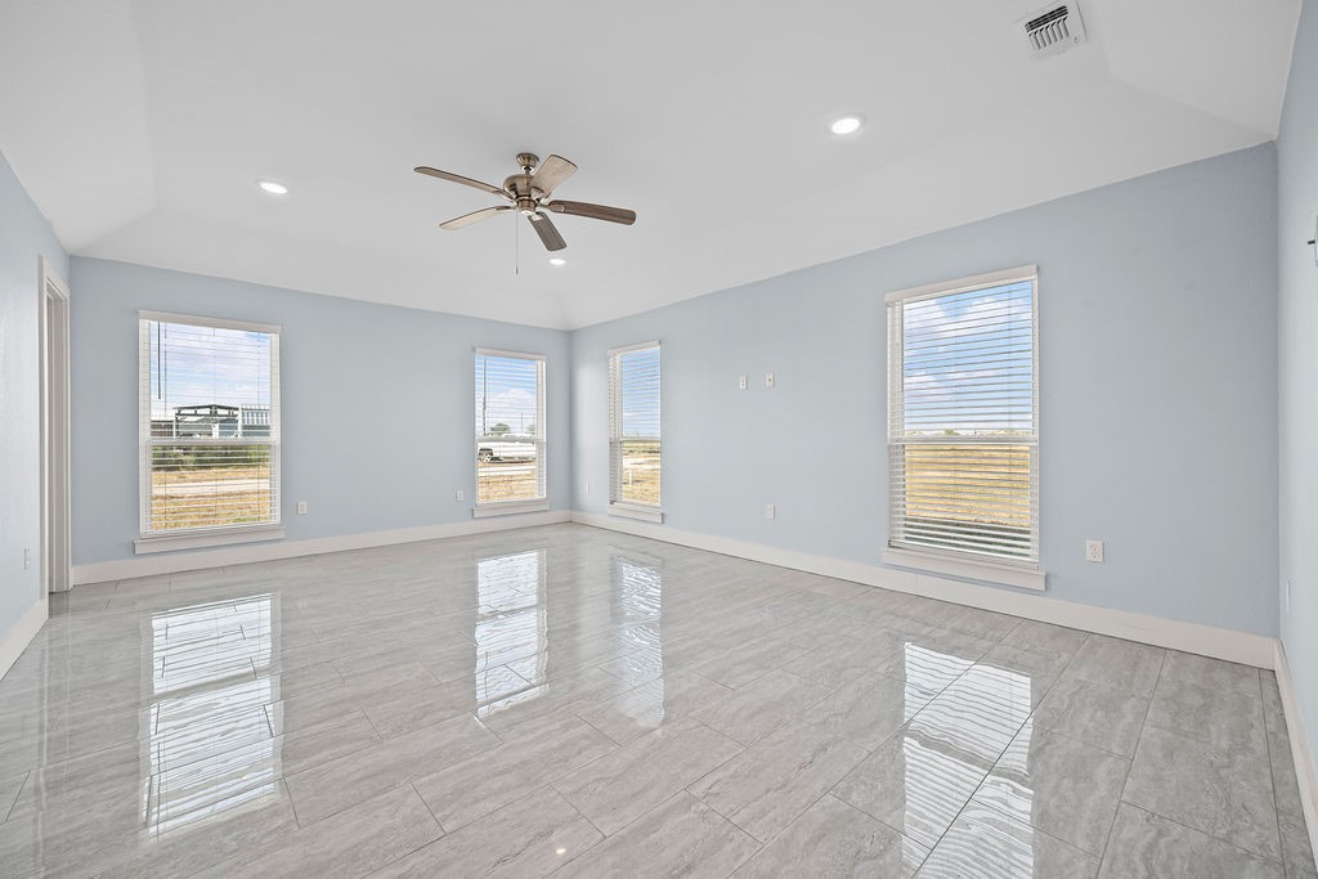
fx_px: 476
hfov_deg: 108.3
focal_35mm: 13
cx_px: 659
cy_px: 440
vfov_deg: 85.4
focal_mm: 9
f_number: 3.5
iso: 320
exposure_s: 1/30
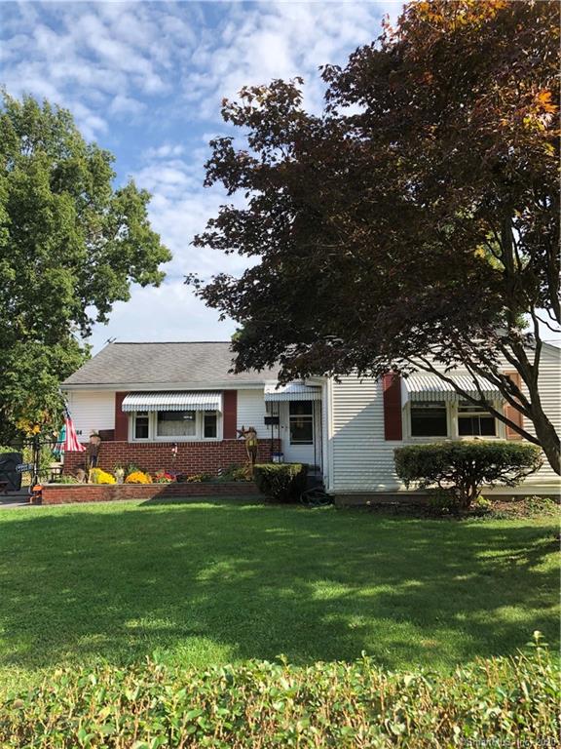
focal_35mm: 28
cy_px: 374
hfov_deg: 49.7
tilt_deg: +6.6
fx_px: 605
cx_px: 280
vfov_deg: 63.4
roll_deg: +0.9
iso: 20
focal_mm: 3.99
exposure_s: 1/759
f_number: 1.8
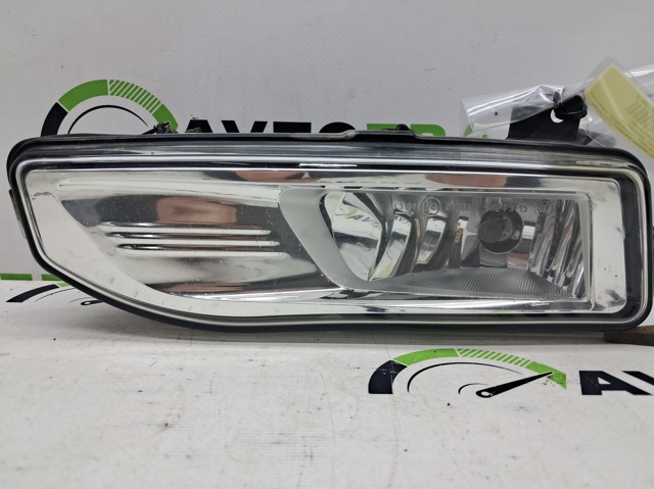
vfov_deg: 51.3
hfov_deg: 65.4
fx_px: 510
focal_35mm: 27
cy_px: 244
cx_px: 327
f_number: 1.8
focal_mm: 4
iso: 50
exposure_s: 1/50
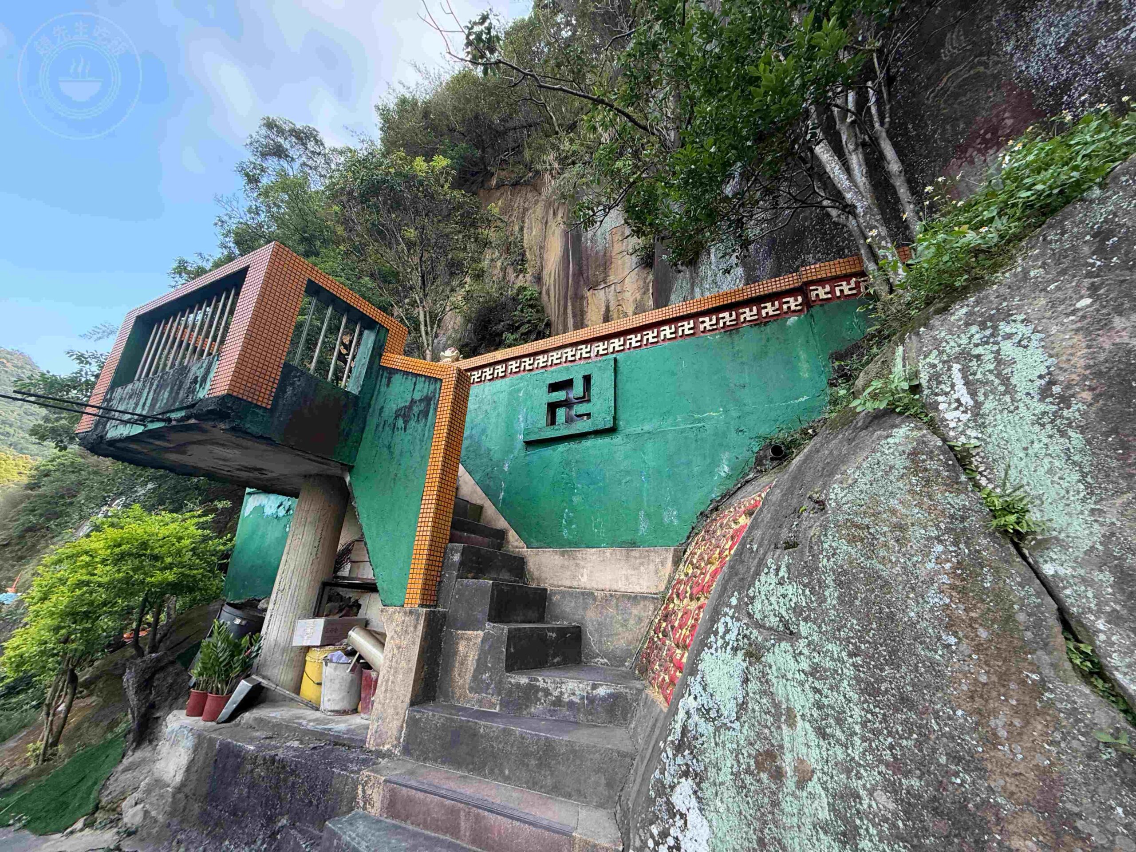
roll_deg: -4.1
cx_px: 568
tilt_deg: +23.0
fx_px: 459
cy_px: 426
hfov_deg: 102.1
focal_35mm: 14
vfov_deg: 85.7
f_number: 2.2
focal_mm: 2.22
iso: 125
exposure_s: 1/121
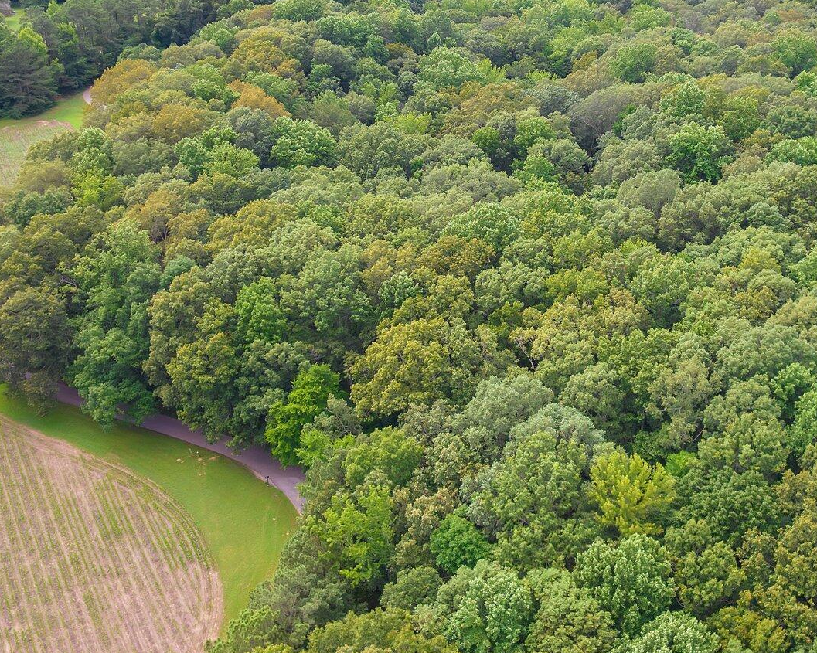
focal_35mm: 40
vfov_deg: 37.0
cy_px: 230
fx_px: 967
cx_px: 540
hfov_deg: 45.2
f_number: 2.8
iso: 110
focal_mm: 8.38
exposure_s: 1/15
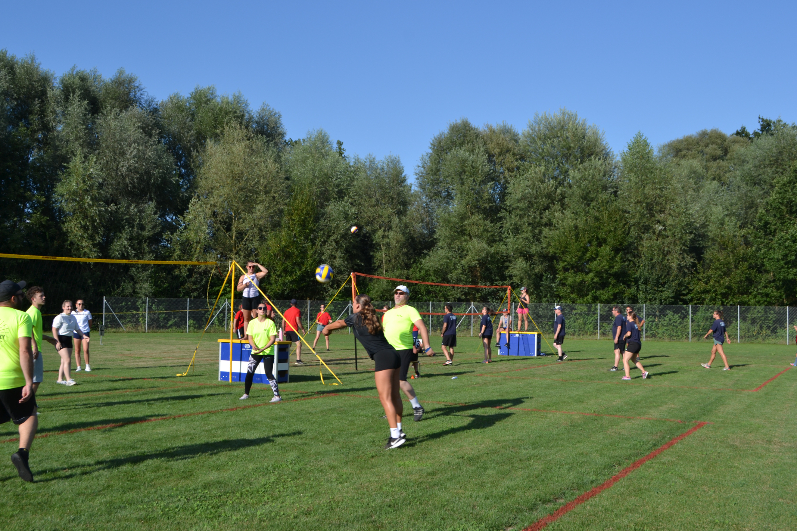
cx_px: 398
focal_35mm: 36
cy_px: 266
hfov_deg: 53.1
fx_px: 797
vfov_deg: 36.9
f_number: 7.1
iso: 100
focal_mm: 24
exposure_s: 1/200
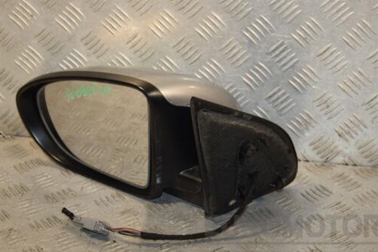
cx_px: 190
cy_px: 126
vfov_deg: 15.3
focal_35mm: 89
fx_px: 934
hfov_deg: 22.9
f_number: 5.6
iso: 800
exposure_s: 1/200
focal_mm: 50
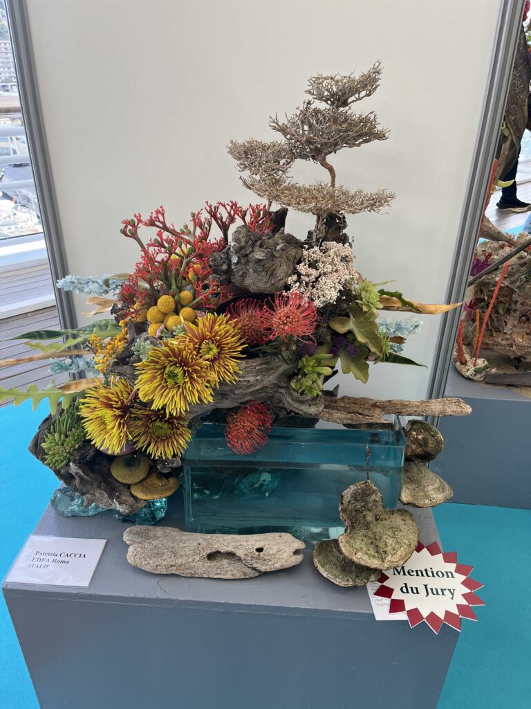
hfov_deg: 53.1
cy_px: 354
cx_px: 266
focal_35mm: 26
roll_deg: -0.6
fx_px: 532
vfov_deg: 67.3
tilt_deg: -27.2
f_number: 1.6
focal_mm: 5.1
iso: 40
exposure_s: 1/257
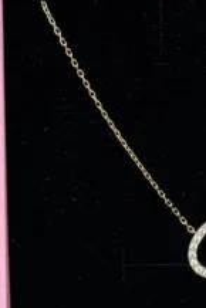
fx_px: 788
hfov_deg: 14.7
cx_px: 200
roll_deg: -2.1
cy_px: 158
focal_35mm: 92
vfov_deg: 22.1
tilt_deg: -37.0
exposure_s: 1/196
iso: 64
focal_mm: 6.76
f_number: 1.78
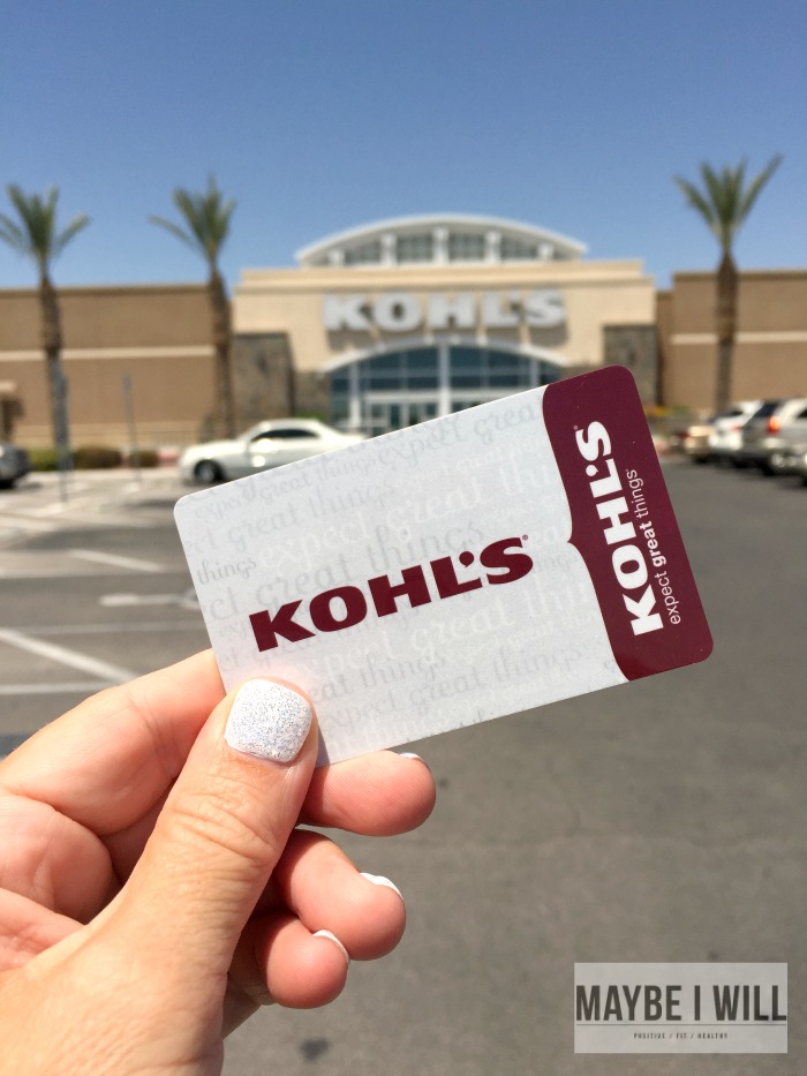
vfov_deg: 61.7
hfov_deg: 48.2
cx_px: 404
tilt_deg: -5.6
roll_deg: +1.9
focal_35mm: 29
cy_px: 538
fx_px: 901
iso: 32
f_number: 2.2
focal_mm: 4.15
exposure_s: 1/3968
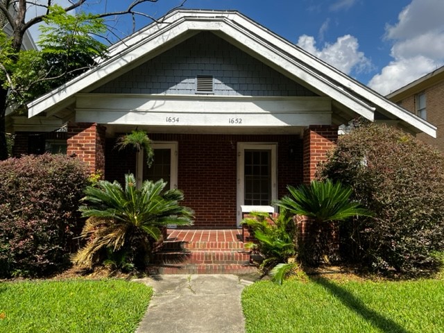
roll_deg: -0.5
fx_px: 333
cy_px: 166
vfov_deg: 53.1
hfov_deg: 67.3
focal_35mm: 26
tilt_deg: +3.1
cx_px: 222
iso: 50
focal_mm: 5.7
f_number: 1.5
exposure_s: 1/2841
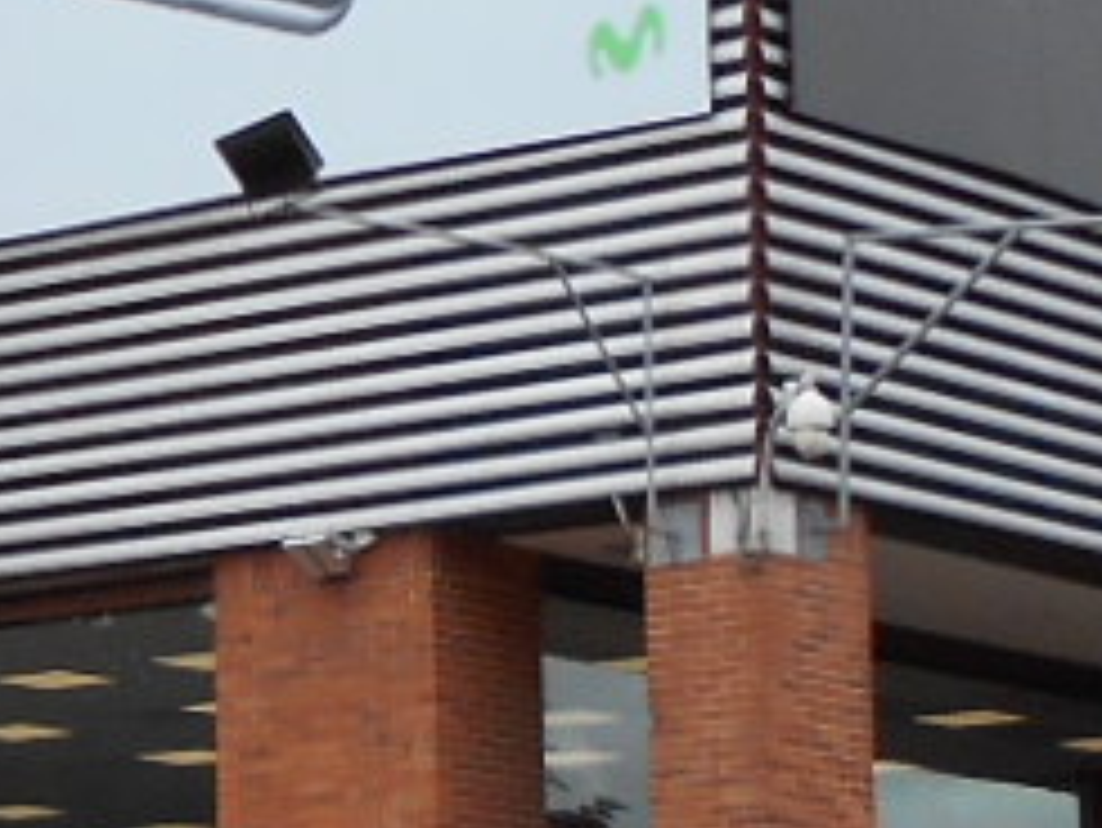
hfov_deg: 11.4
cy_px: 554
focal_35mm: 170
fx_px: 5415
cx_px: -252
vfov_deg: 8.7
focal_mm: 4.6
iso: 80
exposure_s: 1/800
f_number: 3.2
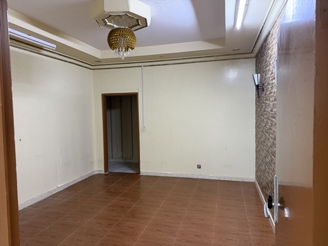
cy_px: 123
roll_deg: +2.6
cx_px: 164
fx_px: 227
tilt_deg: -2.7
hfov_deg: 71.6
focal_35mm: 24
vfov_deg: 56.8
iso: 640
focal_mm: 6.76
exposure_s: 1/40
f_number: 1.78
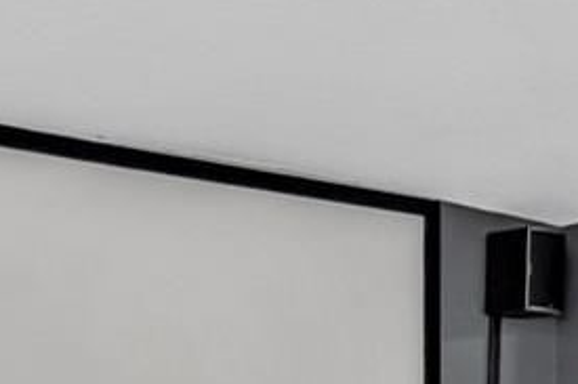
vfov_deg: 13.8
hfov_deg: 20.9
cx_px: 637
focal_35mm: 93
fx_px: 1492
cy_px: 571
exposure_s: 1/60
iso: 400
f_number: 6.7
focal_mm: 16
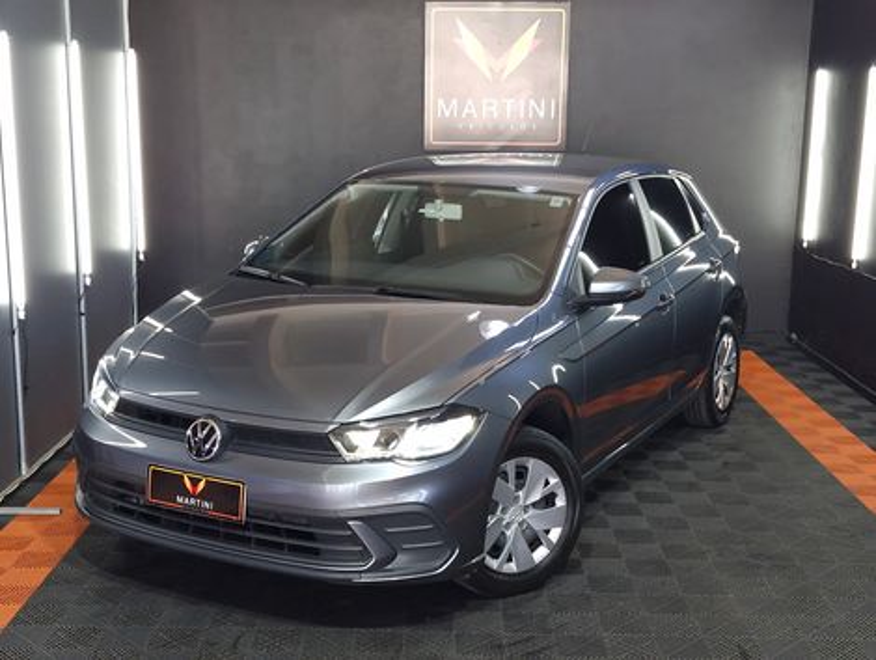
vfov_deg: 59.0
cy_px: 330
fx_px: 583
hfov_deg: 73.8
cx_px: 438
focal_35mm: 23
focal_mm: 5.54
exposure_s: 1/60
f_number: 1.8
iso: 160
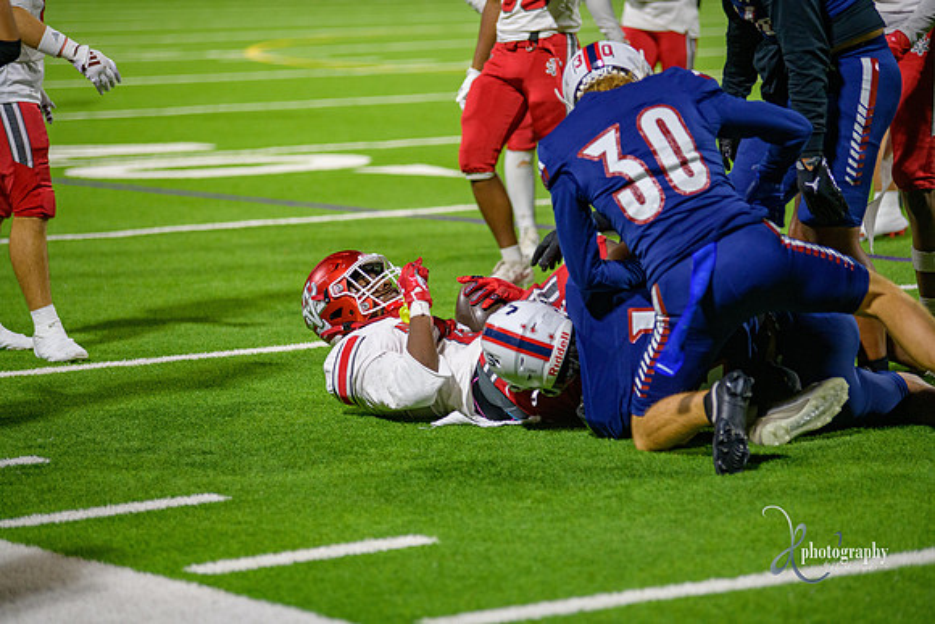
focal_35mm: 150
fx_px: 3897
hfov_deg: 13.7
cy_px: 312
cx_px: 468
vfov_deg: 9.2
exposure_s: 1/320
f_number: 2.8
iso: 1250
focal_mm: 150
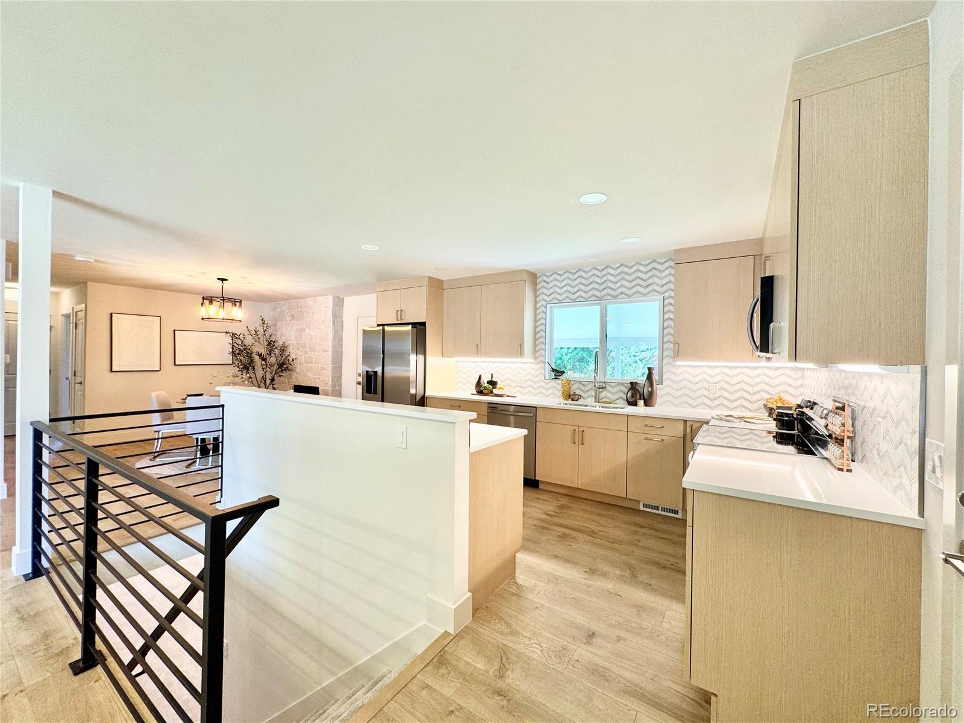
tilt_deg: -2.1
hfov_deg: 102.1
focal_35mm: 14
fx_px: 390
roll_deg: -1.0
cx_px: 482
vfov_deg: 85.7
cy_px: 362
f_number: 2.2
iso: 125
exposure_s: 1/120
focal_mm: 2.22
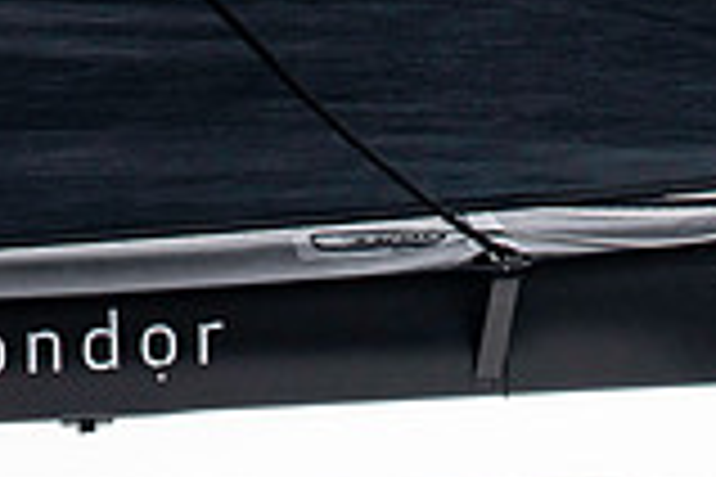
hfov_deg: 1.3
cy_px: 839
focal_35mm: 1646
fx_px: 32735
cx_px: 432
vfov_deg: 0.8
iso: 320
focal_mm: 300
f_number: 4
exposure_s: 1/800
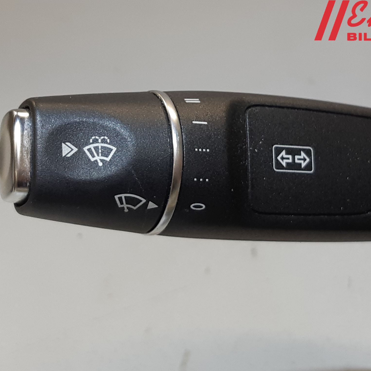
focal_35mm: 31
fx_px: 376
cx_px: 214
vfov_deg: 52.5
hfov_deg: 52.3
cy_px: 187
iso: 64
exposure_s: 1/50
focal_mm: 3.93
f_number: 1.7
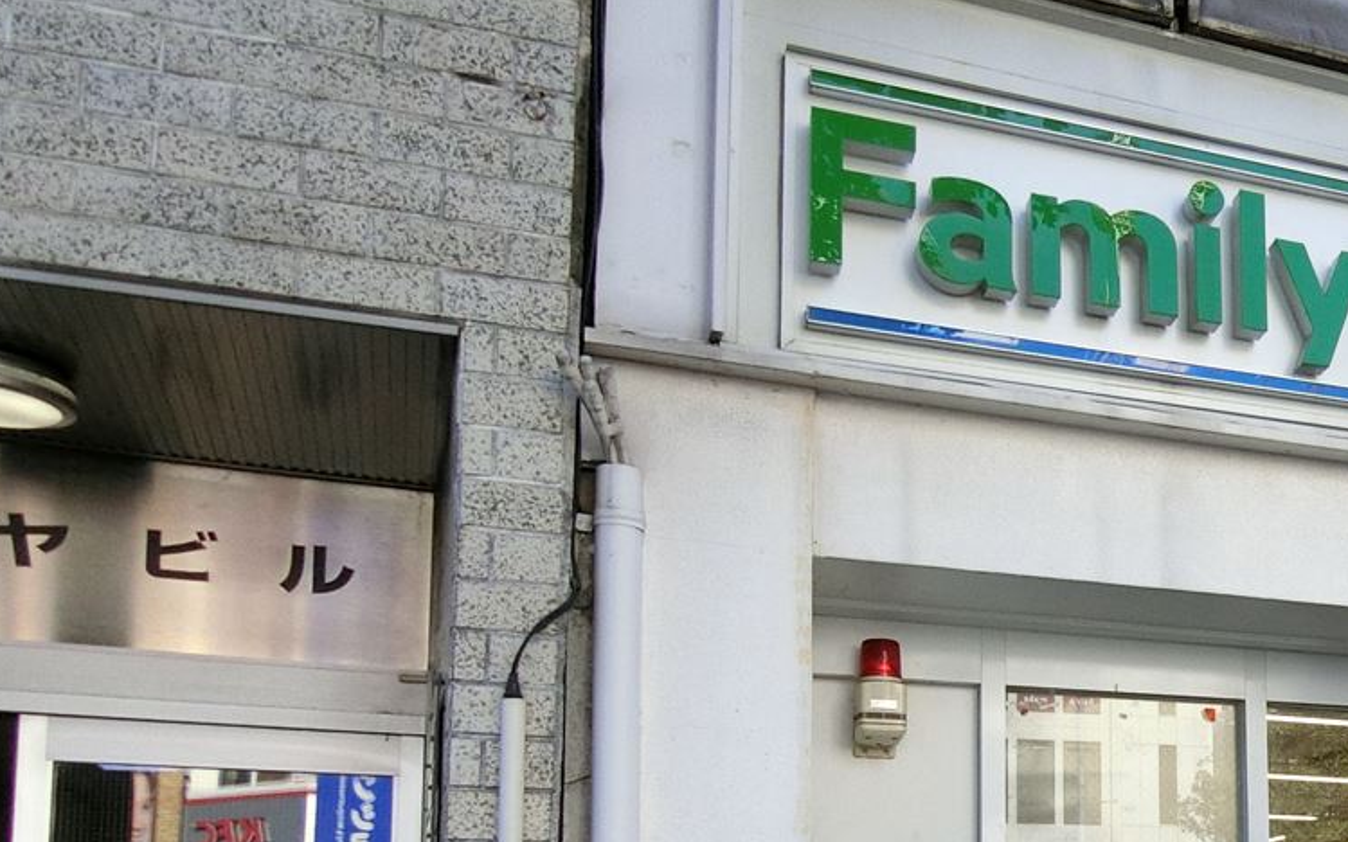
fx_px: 1580
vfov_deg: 27.8
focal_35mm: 43
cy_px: 871
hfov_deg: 40.1
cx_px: 1370
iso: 320
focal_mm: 4.06
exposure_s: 1/1000
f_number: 2.7
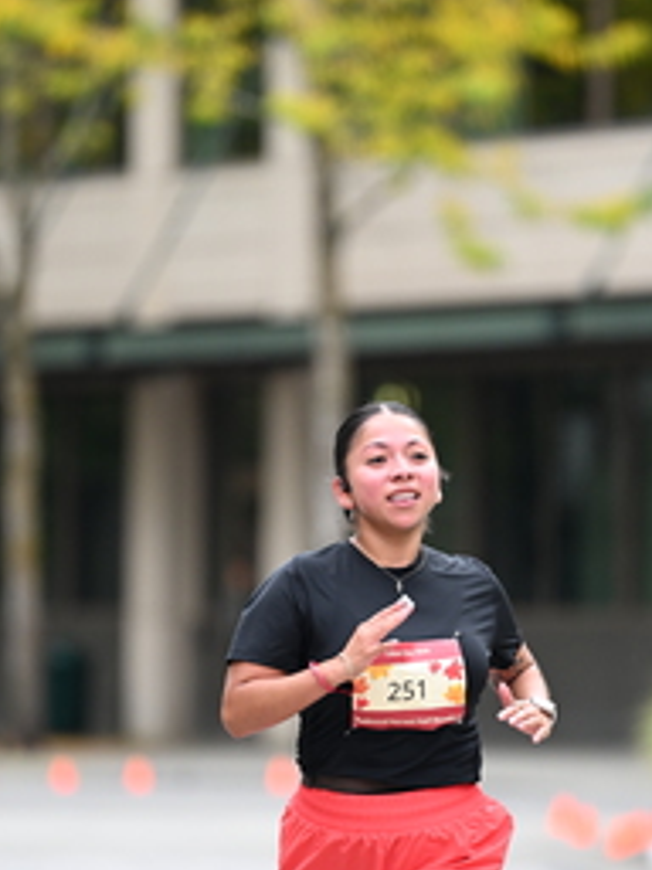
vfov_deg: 4.8
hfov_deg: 3.6
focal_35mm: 413
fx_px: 10372
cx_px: 392
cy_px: 557
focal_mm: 200
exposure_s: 1/2000
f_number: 2.8
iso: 640
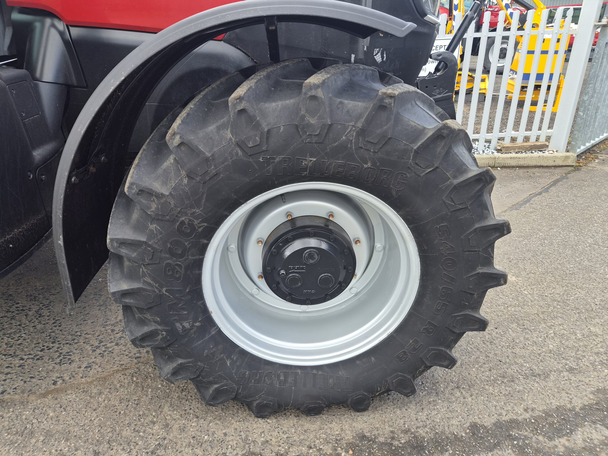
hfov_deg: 73.9
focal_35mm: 23
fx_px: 404
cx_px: 304
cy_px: 228
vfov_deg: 58.9
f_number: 1.8
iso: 80
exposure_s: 1/608
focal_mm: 5.4
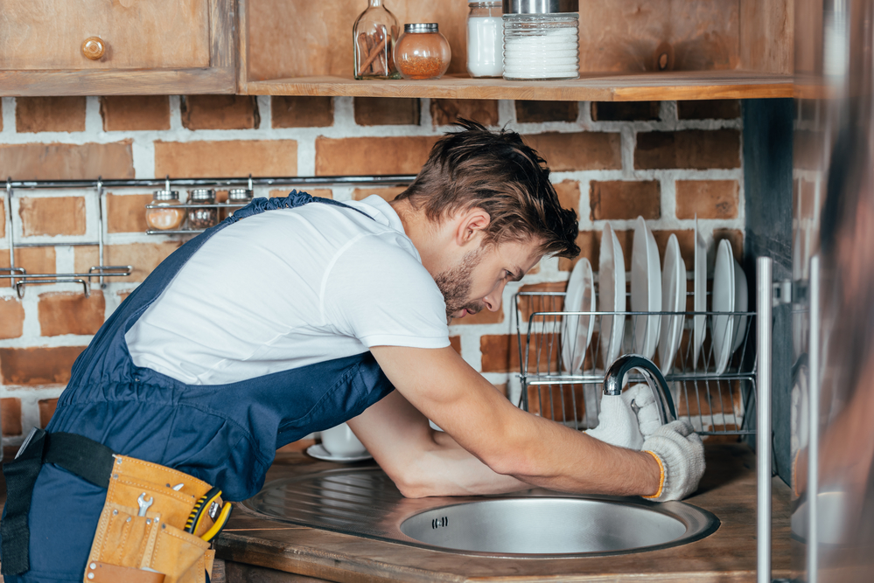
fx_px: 2550
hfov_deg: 19.4
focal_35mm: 105
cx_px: 437
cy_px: 292
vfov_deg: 13.1
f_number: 3.5
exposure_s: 1/160
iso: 100
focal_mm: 105
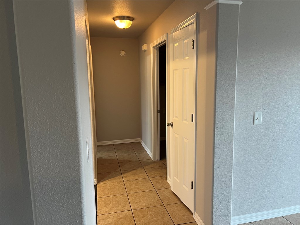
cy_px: 112
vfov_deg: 53.1
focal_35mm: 26
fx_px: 225
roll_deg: +0.3
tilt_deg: -8.5
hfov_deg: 67.3
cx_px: 150
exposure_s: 1/60
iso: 250
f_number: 1.5
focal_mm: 5.7
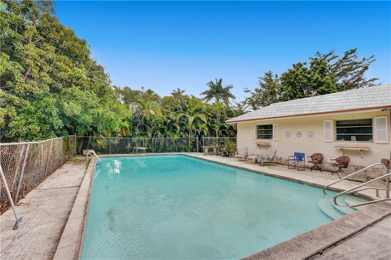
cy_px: 130
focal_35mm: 16
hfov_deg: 96.8
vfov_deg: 73.7
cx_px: 196
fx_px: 174
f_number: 22
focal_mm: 16
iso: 1600
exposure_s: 1/200
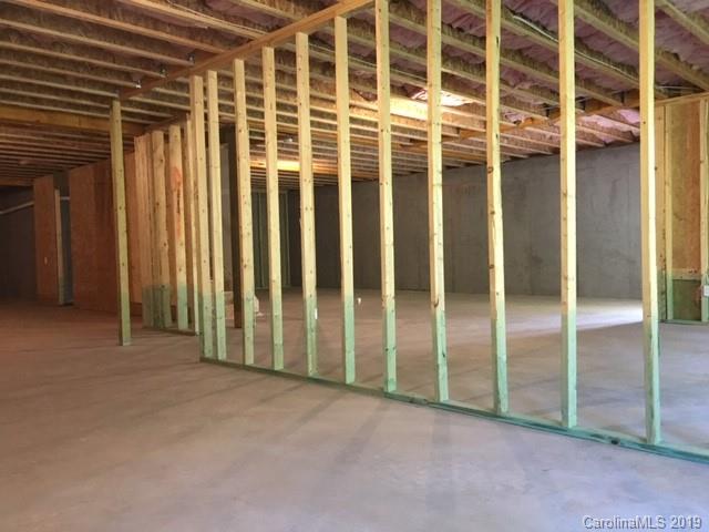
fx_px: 594
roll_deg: +1.2
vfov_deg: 48.2
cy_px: 266
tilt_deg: -1.7
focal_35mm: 29
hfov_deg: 61.7
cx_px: 354
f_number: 2.2
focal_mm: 4.15
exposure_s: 1/15
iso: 250
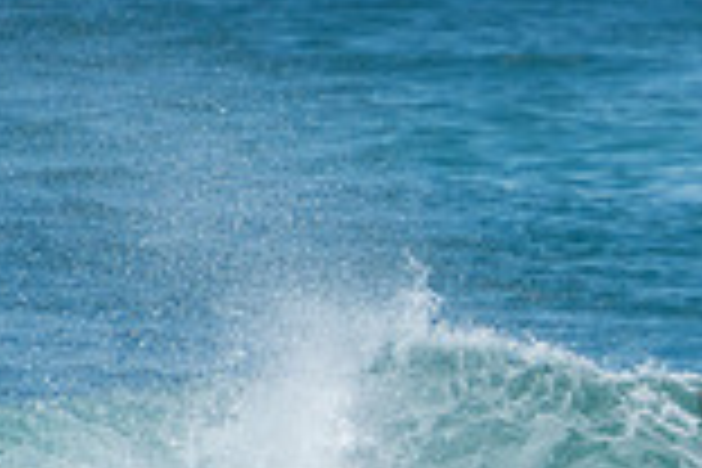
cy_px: 421
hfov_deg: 0.9
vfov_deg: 0.6
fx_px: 43443
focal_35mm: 2228
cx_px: 1161
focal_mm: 400
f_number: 5.6
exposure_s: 1/1250
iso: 180
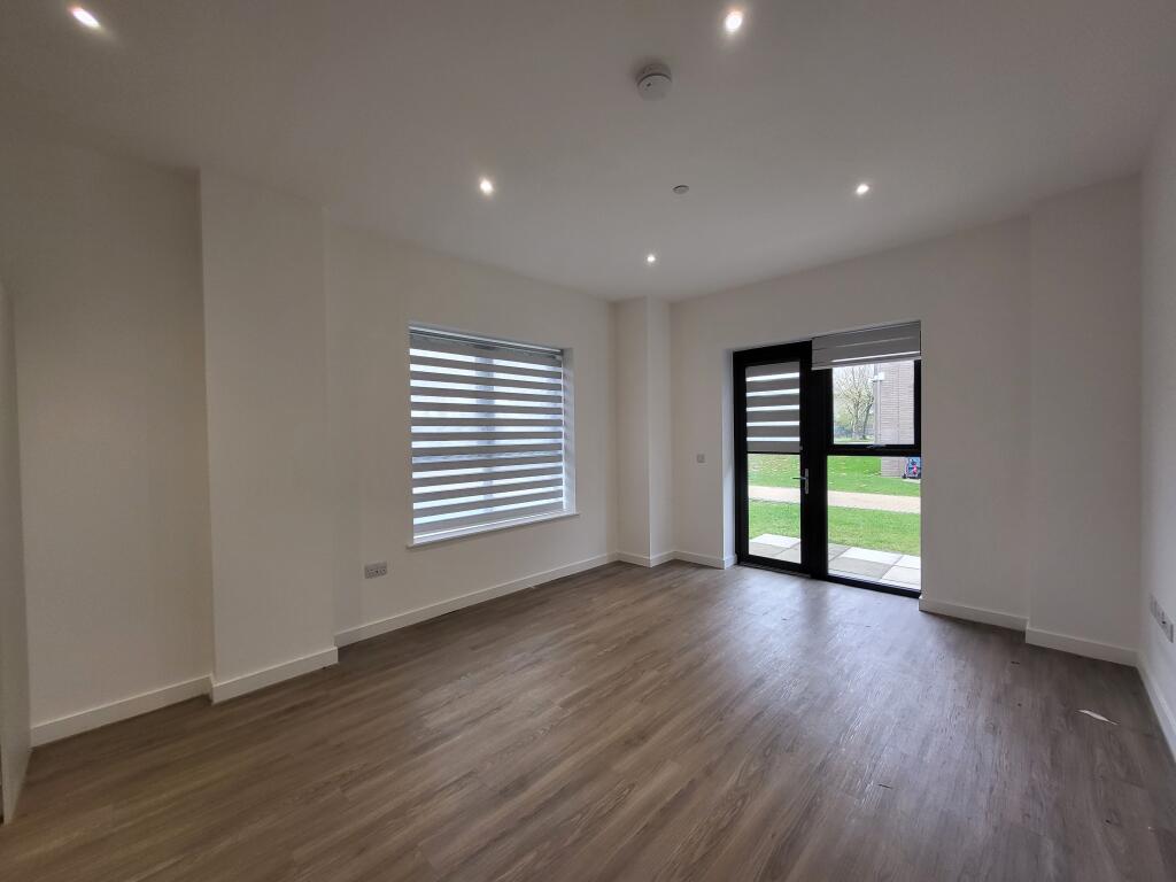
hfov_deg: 106.2
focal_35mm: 13
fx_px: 442
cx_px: 588
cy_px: 441
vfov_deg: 89.9
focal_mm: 1.74
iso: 160
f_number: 2.2
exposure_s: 1/50
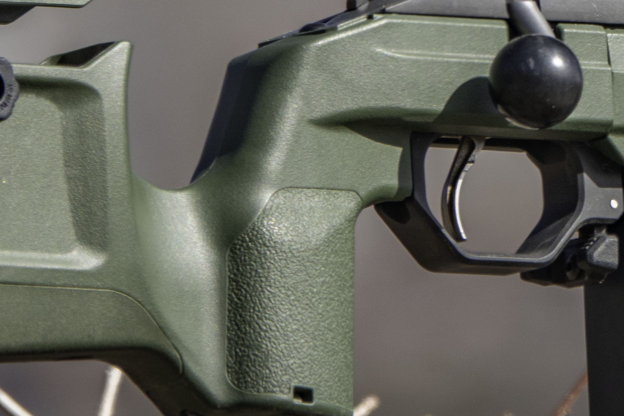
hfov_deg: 1.2
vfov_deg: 0.8
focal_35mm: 1683
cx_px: 898
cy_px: -99
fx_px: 29175
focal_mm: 200.72
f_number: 4
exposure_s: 1/400
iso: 100
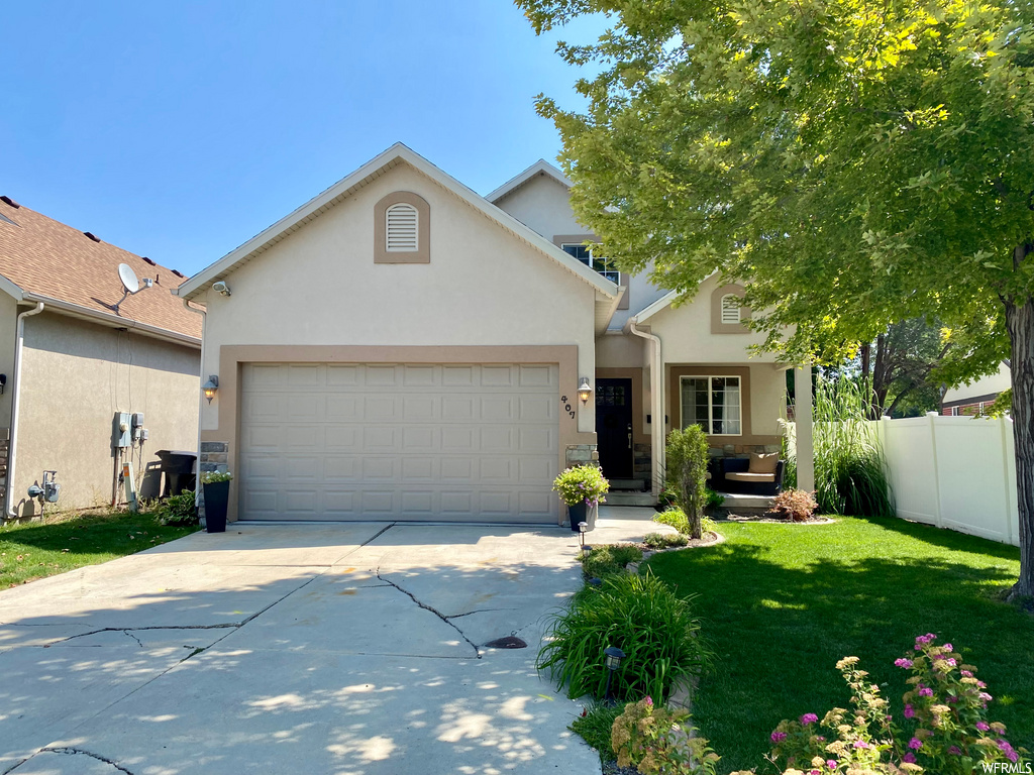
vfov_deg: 53.1
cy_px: 388
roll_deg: -0.6
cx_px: 517
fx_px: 777
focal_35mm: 26
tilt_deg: +4.1
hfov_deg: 67.3
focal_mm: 4.25
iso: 32
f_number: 1.8
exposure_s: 1/1447
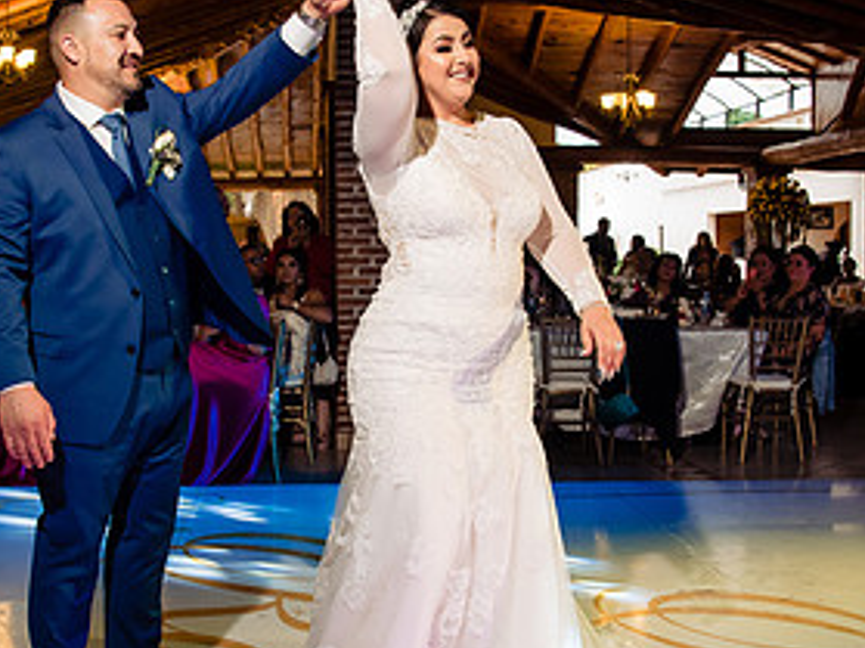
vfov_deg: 30.2
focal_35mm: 48
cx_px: 378
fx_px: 1199
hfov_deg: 39.6
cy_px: 296
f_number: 7.1
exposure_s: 1/100
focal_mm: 24
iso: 2000
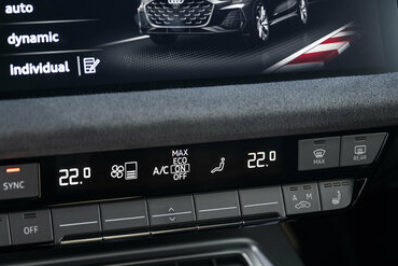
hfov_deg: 24.5
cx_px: 107
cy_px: 61
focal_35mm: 82
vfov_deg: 16.6
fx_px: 907
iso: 1250
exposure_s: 1/160
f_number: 4
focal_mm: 51
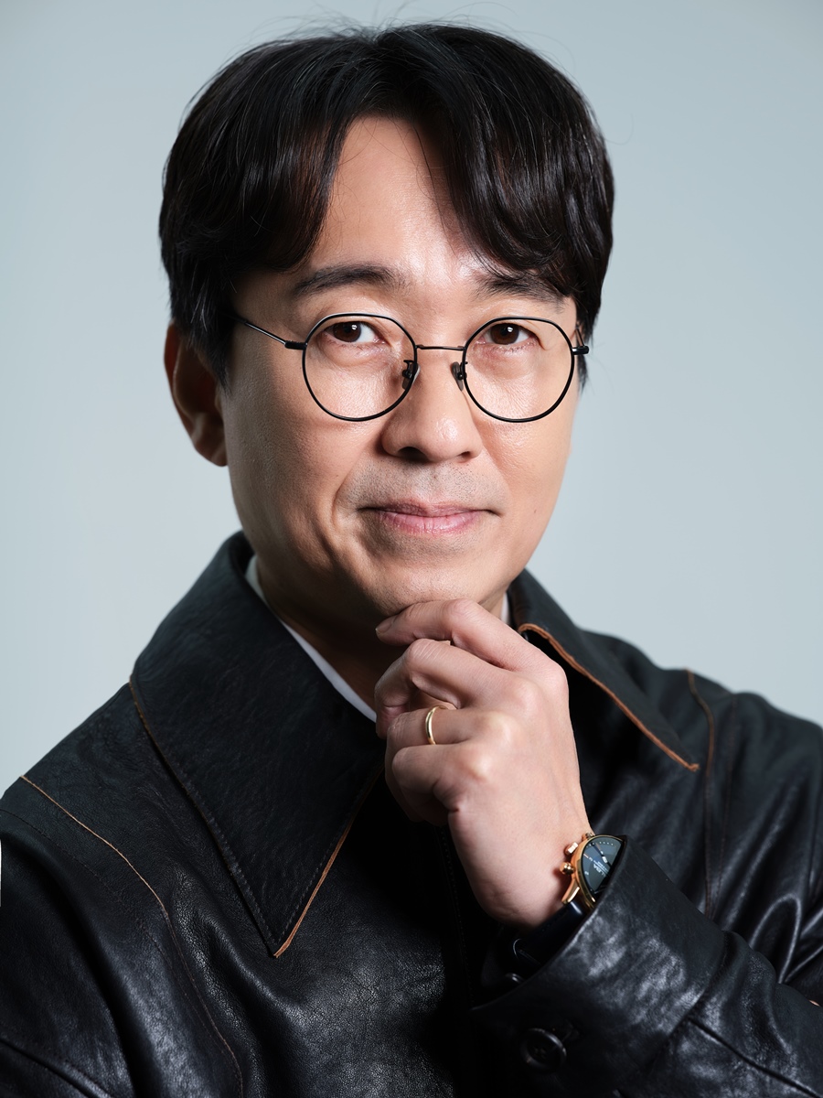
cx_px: 412
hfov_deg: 17.0
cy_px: 549
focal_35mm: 87
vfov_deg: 22.5
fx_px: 2758
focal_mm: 110
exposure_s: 1/125
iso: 100
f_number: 5
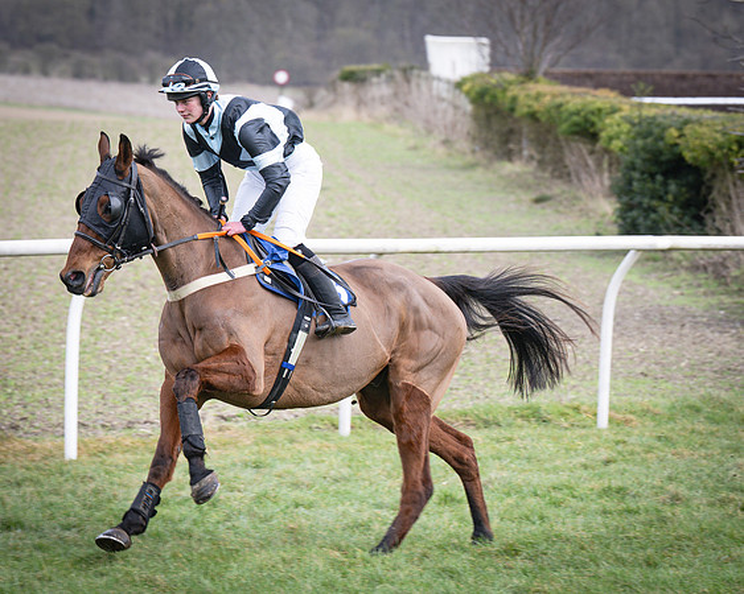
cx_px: 318
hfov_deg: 7.2
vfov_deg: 5.8
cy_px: 301
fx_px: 5912
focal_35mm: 269
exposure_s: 1/500
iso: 200
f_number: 4
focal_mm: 115
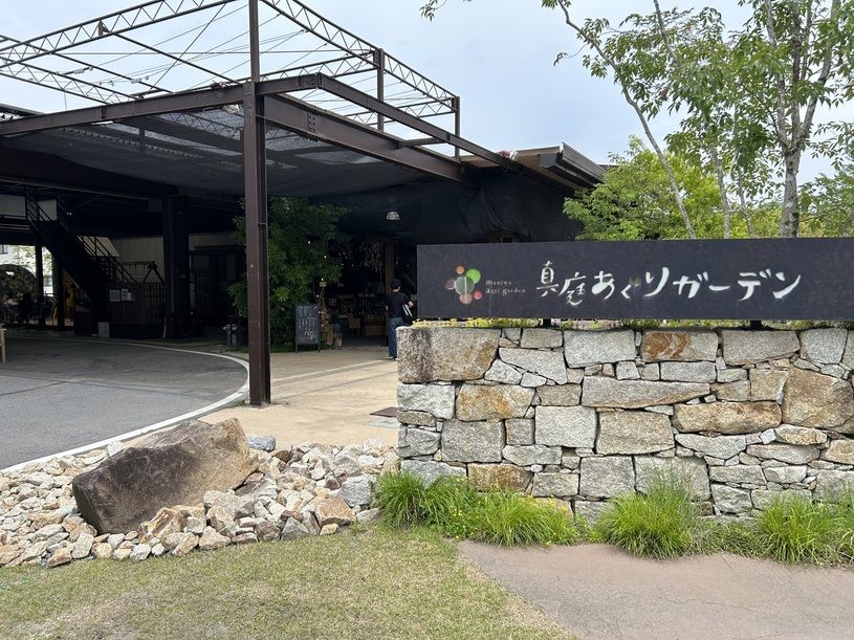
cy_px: 320
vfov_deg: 53.1
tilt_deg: -3.8
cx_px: 427
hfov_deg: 67.3
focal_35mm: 26
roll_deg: +0.3
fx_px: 641
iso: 50
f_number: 1.5
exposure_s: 1/2695
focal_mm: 5.7
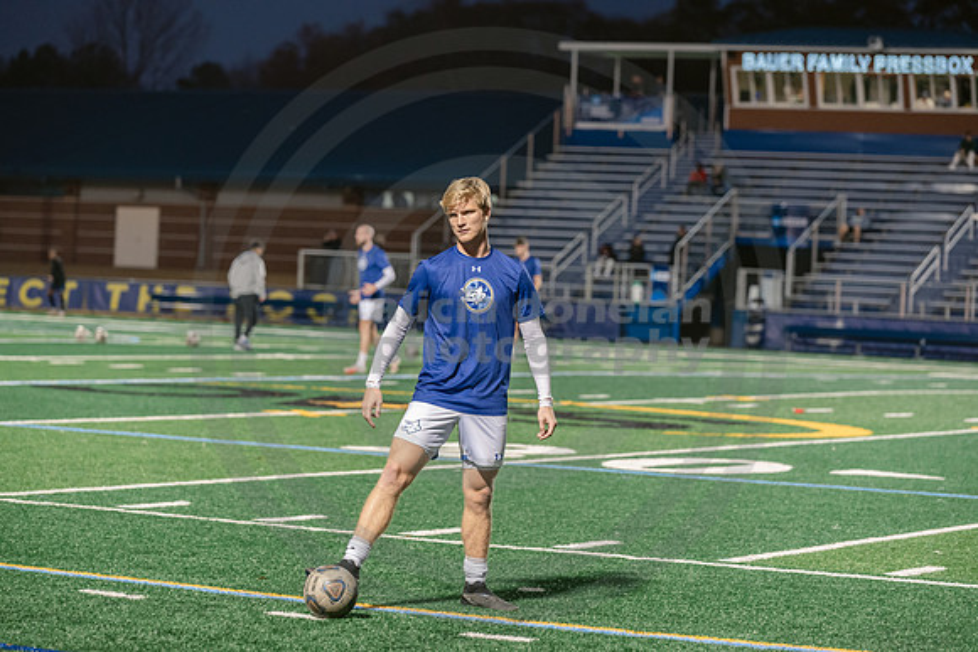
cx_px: 489
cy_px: 326
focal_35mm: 122
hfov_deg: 16.8
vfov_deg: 11.2
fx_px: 3315
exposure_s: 1/200
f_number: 3.5
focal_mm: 122
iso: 2000
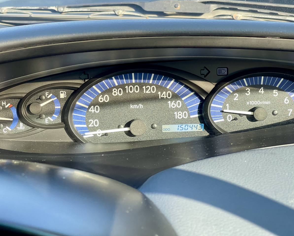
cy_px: 118
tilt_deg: -24.0
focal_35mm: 67
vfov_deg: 22.8
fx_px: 583
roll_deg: +3.5
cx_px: 142
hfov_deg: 28.3
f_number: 2.2
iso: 125
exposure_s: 1/99
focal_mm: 7.5
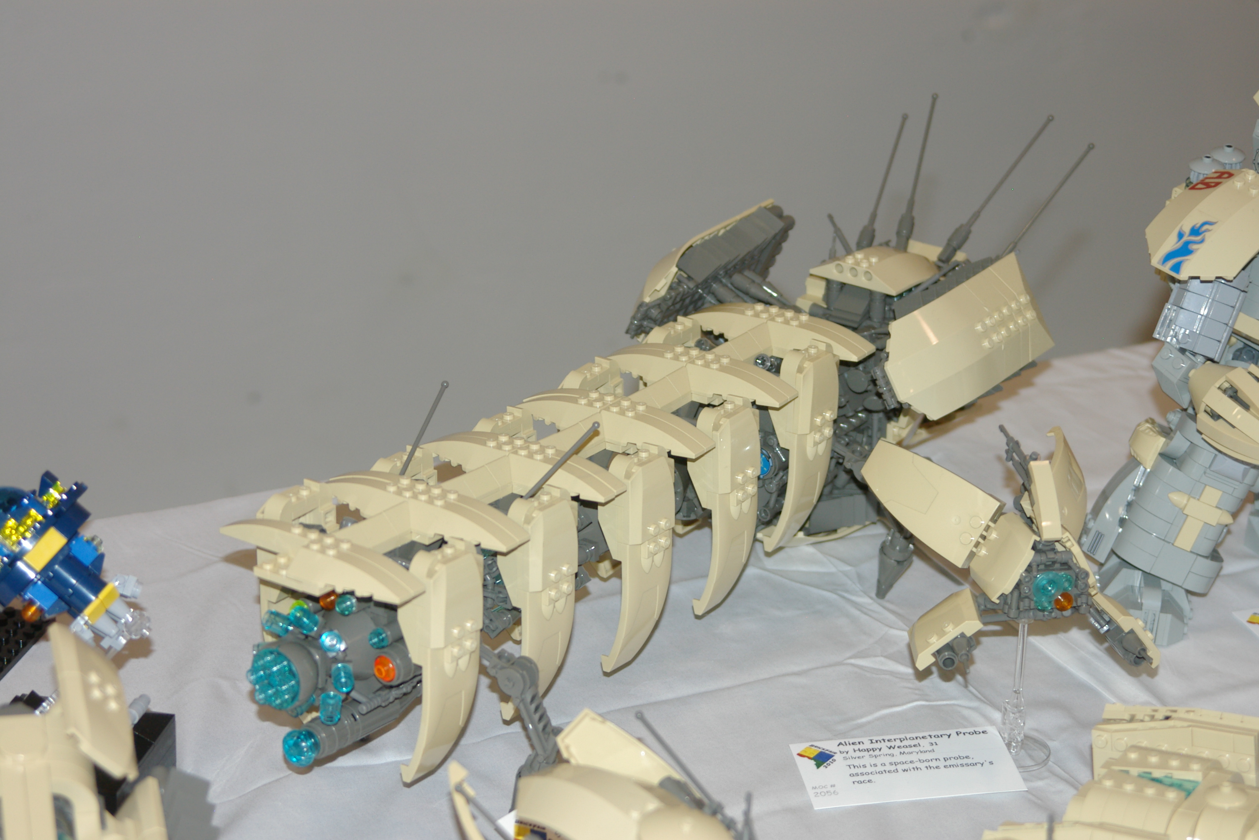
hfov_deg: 24.6
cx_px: 630
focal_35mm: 82
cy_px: 420
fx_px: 2886
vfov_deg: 16.6
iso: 400
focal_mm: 55
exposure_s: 1/60
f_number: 4.5
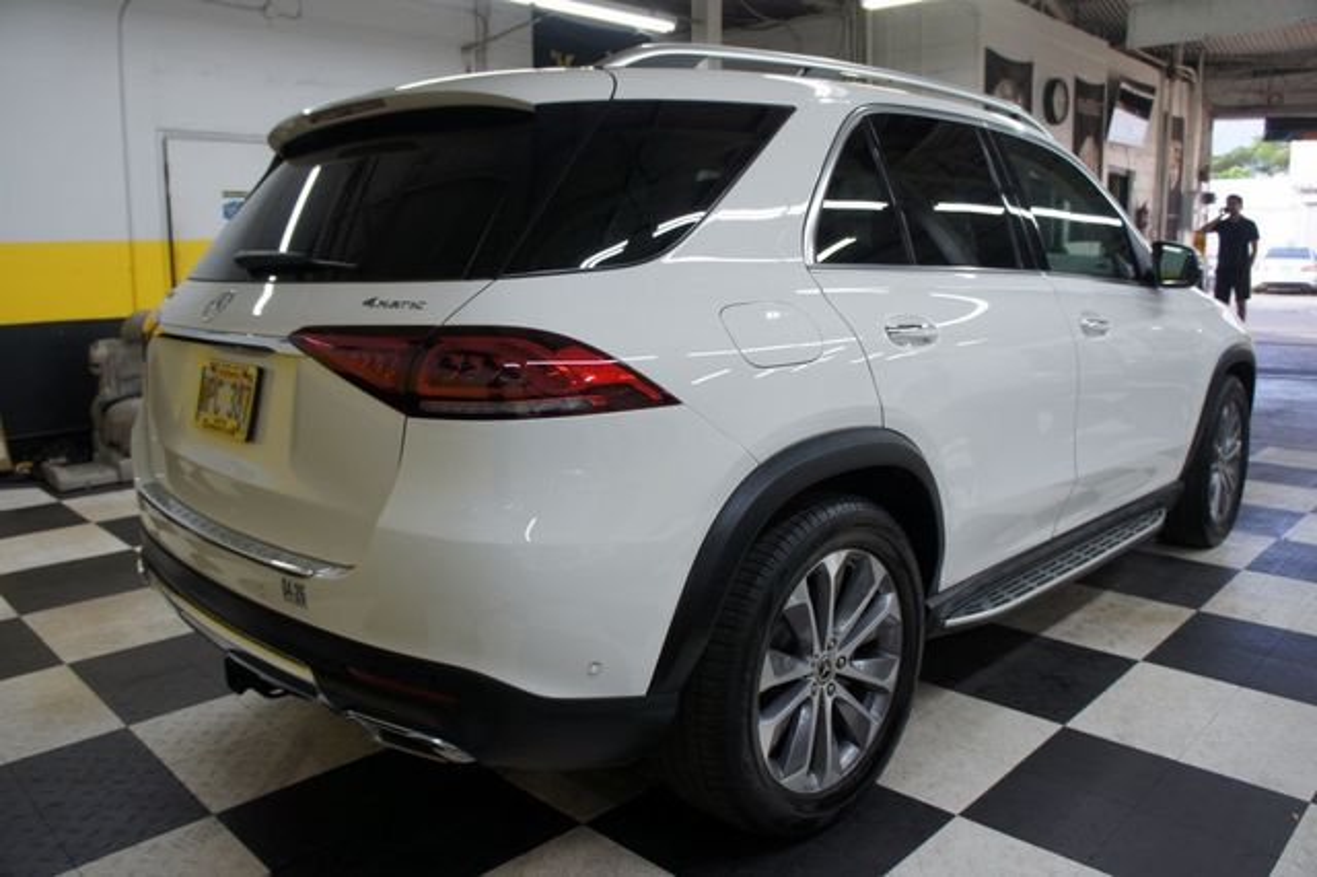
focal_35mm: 27
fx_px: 987
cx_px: 658
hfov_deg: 67.4
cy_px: 438
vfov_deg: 47.9
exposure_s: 1/40
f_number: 4
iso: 200
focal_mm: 18
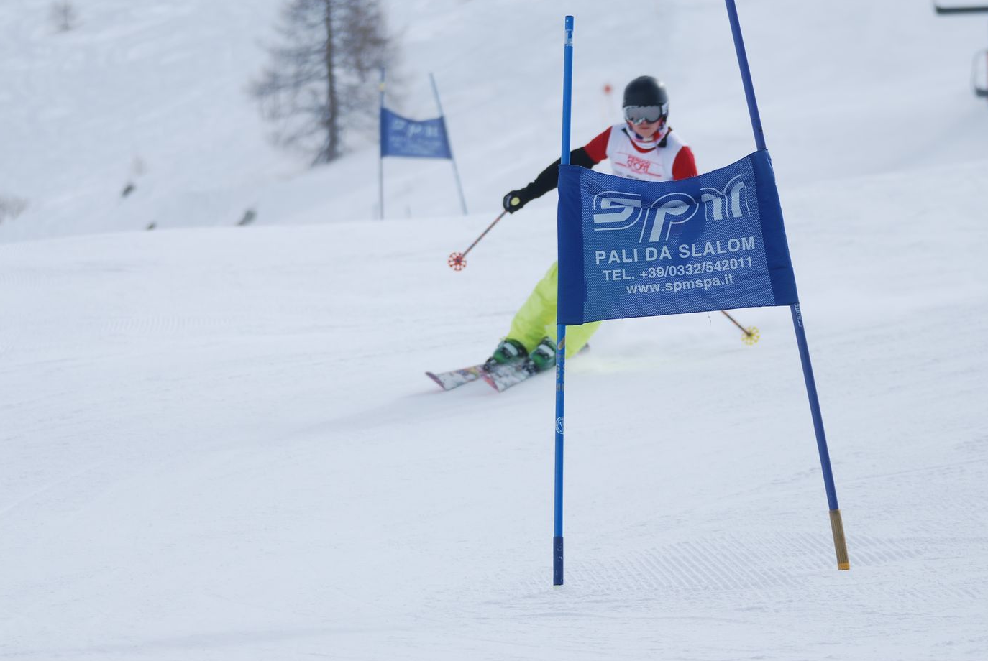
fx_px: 7200
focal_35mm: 262
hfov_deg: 7.9
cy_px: 296
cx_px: 498
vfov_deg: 5.3
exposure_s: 1/1000
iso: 100
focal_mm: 150
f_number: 5
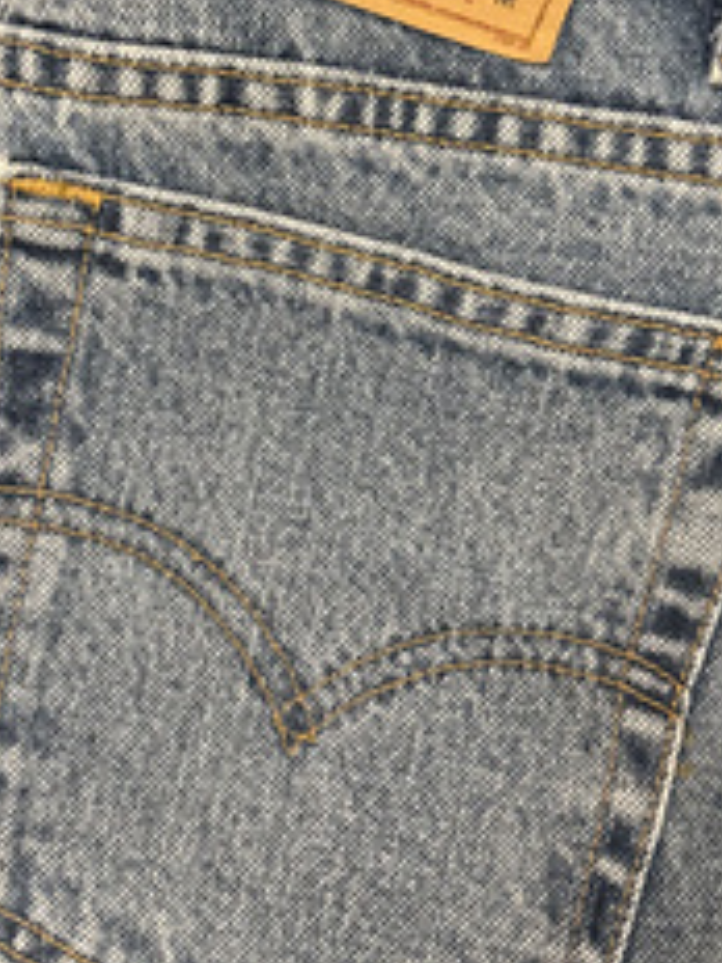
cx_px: 305
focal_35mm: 56
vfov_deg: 33.8
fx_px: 1557
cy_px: 270
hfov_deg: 26.1
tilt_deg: -83.7
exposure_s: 1/33
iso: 640
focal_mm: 5.96
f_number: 1.6
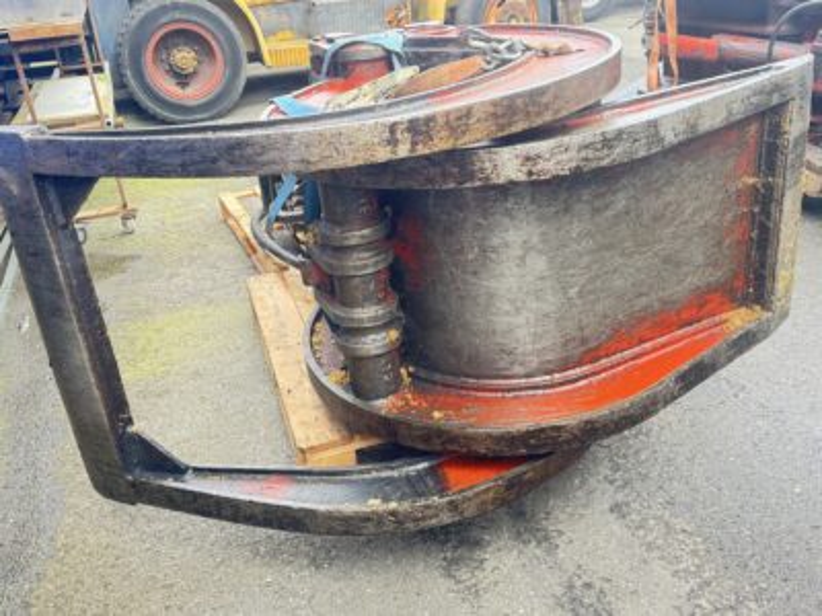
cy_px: 308
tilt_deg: -24.6
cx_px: 411
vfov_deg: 56.8
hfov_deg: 71.6
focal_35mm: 24
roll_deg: +5.5
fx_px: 570
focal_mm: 6.76
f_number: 1.78
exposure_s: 1/83
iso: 200
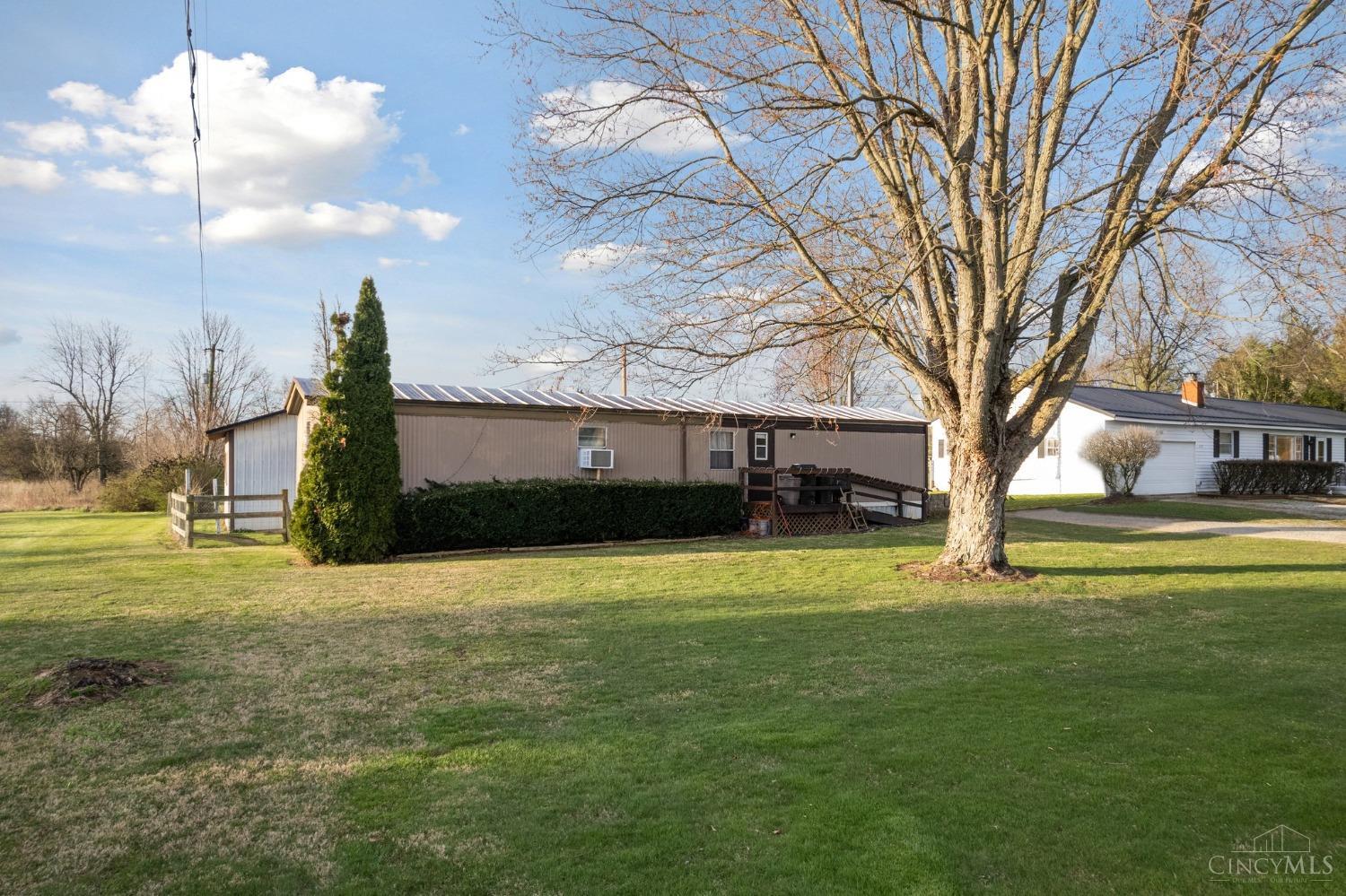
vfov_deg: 57.2
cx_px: 673
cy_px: 448
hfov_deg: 78.6
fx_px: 822
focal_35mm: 22
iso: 100
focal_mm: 8.38
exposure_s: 1/500
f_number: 2.8
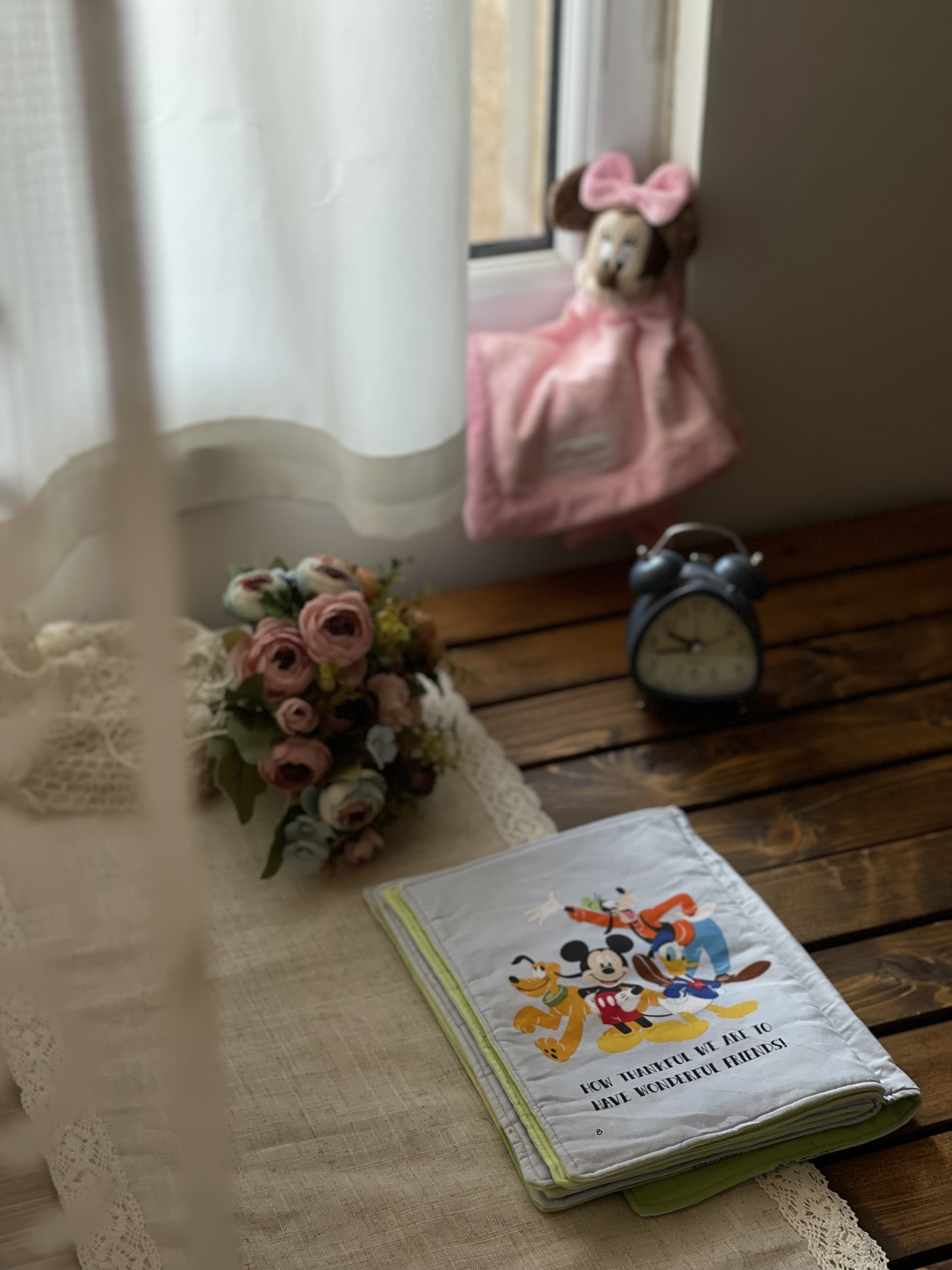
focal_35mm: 64
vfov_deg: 30.3
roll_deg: -0.6
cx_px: 476
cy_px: 635
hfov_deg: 22.9
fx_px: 2347
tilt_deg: -32.0
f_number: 2.2
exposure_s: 1/121
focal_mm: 7.5
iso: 125
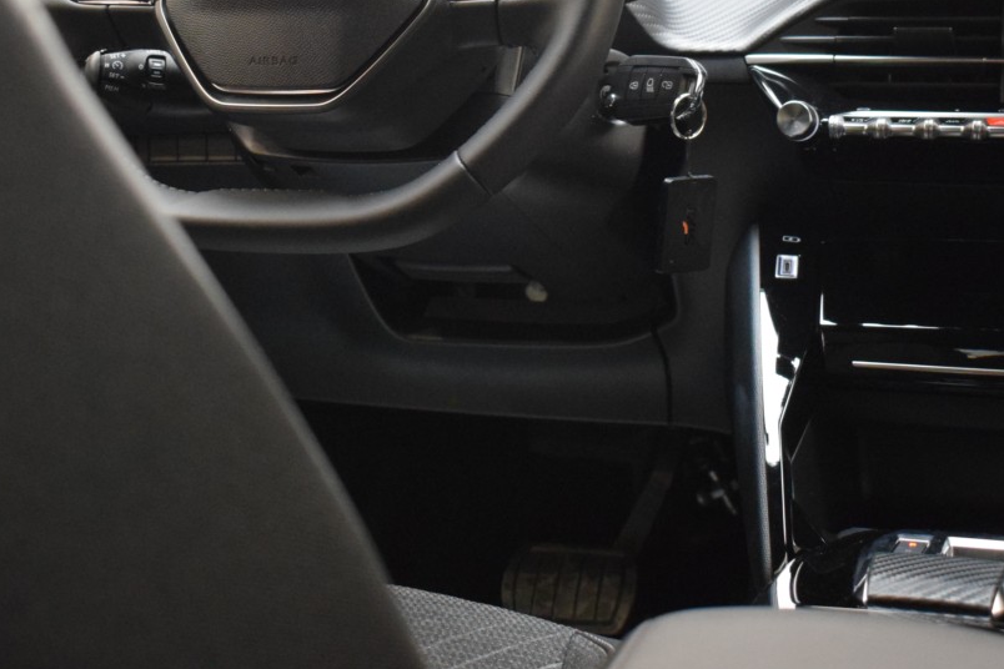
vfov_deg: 19.1
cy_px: 60
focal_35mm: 70
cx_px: 406
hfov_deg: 28.8
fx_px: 1950
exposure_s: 1/30
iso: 3200
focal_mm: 25
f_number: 4
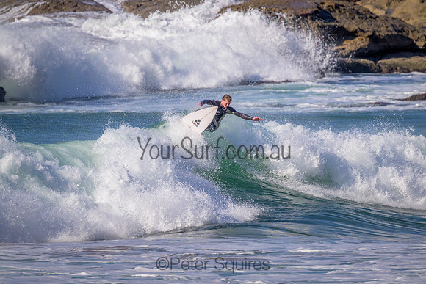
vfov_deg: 1.7
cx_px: 213
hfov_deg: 2.6
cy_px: 142
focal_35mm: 800
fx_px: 9468
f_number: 11
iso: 900
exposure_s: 1/2000
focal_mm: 800
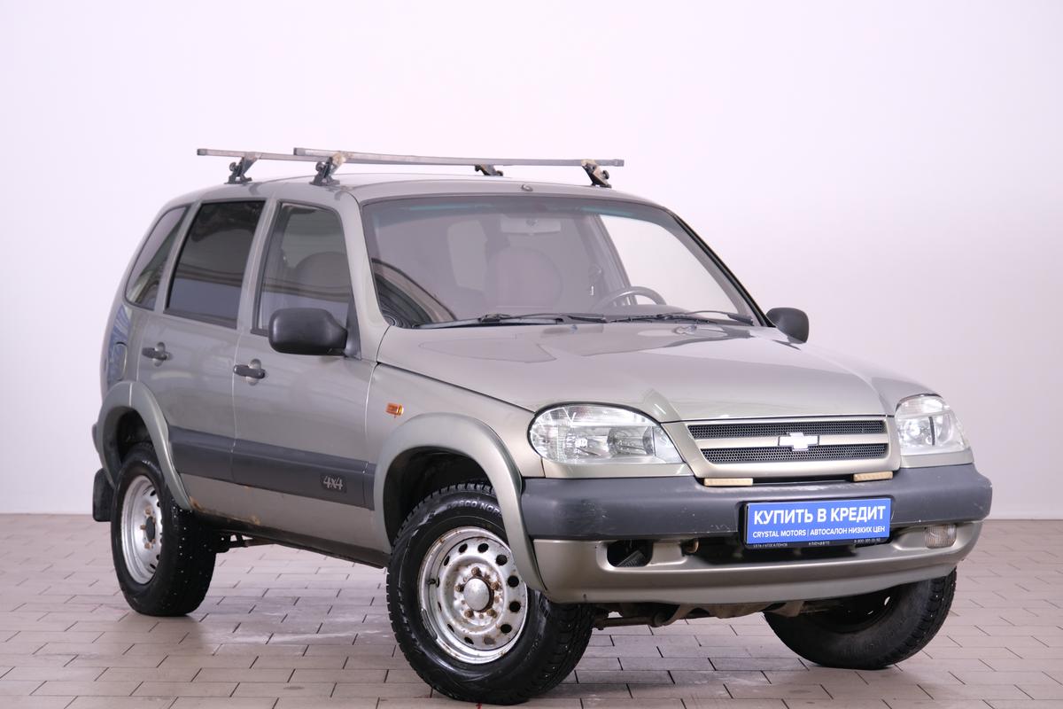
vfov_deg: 16.7
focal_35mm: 82
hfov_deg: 24.8
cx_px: 532
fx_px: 2421
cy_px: 354
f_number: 4
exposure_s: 1/140
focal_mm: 54.5
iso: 640
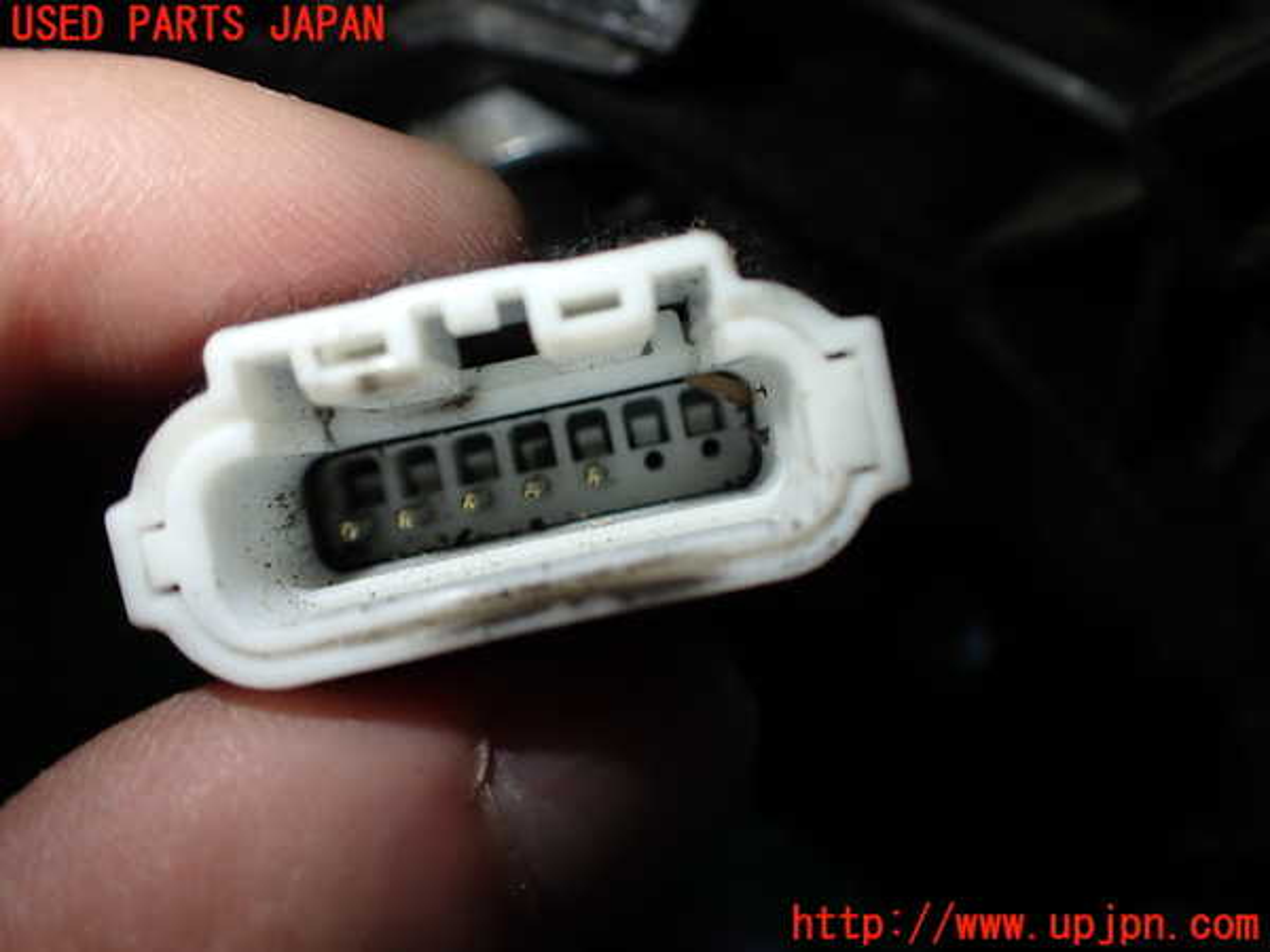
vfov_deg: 46.8
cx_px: 635
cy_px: 476
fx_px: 1101
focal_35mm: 30
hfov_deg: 60.0
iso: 100
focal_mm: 5.4
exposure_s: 1/125
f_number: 2.3
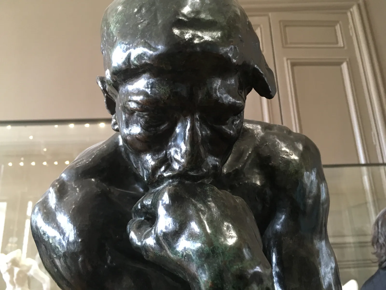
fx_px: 323
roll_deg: +2.8
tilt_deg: +15.9
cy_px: 145
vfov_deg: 48.2
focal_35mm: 29
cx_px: 193
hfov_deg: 61.7
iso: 200
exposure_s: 1/24
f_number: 2.2
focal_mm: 4.15
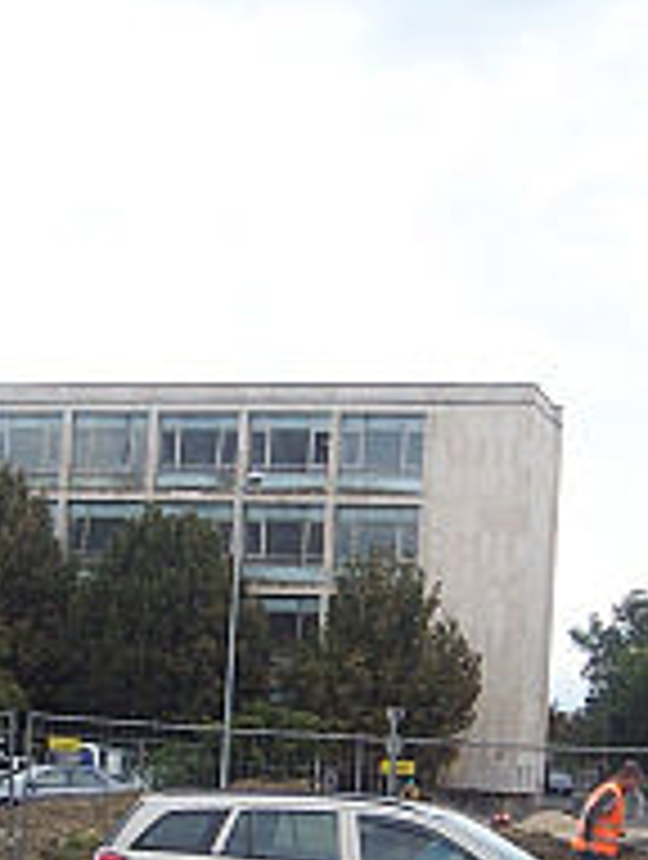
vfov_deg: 23.9
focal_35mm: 80
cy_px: 716
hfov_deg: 18.5
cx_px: 382
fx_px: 1990
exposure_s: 1/350
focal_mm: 5.6
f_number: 2.7
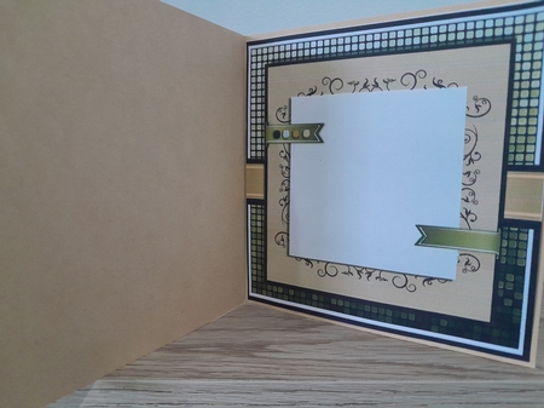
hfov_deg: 65.4
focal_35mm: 27
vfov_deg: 51.3
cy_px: 204
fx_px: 424
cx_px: 272
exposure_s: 1/50
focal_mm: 4
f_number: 1.8
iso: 320
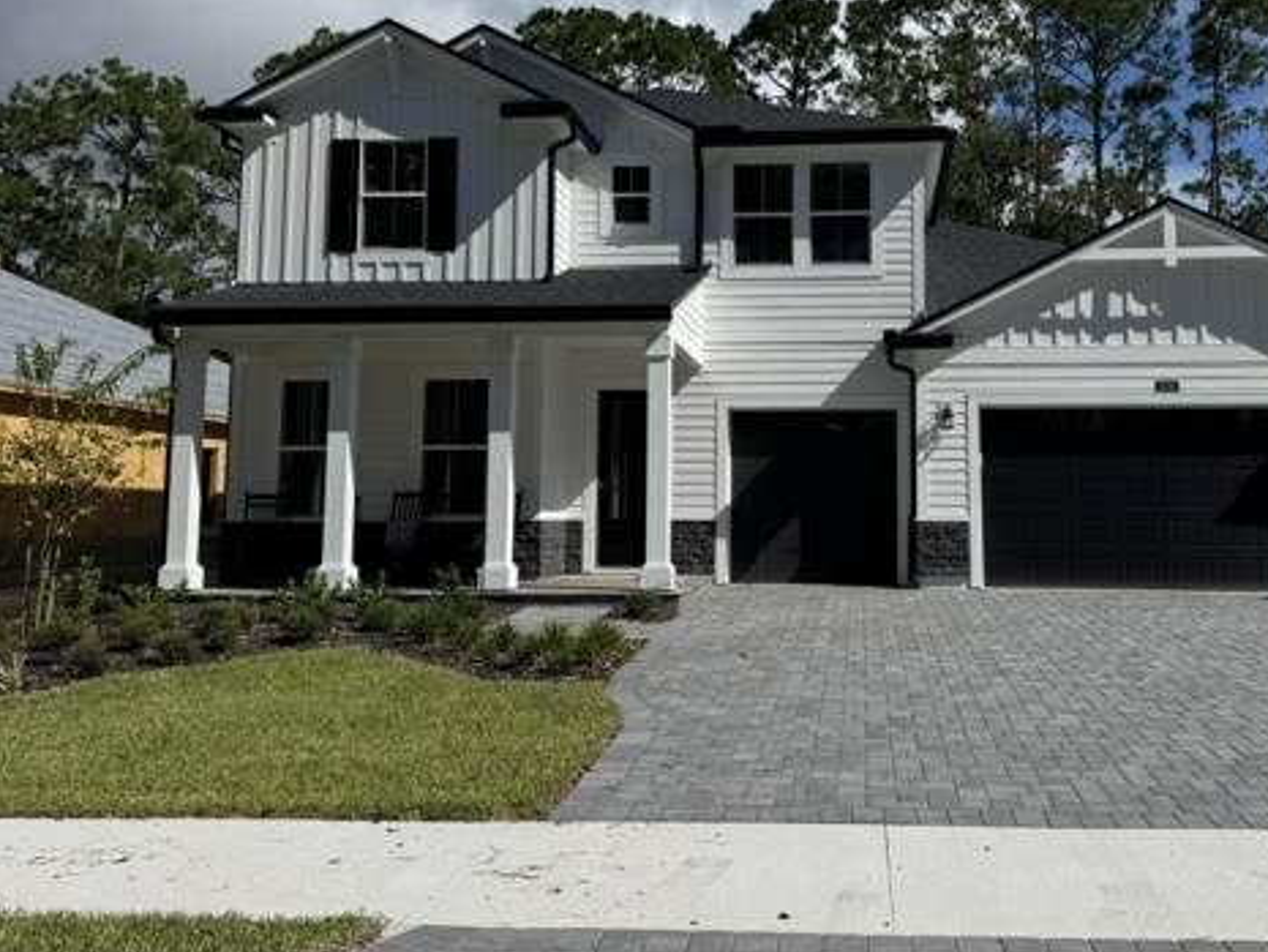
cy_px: 387
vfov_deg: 42.8
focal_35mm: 33
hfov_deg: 54.8
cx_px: 777
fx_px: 1209
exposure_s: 1/9009
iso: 80
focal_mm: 6.76
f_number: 1.78
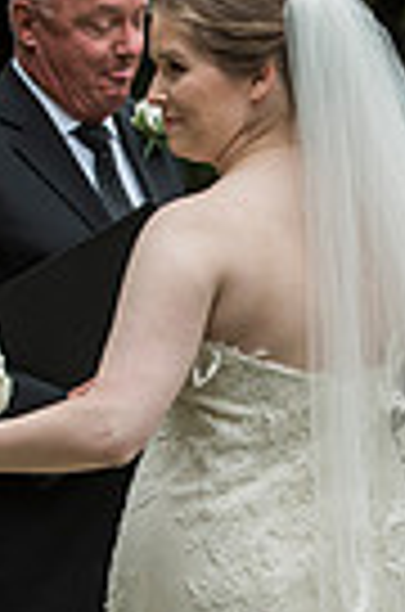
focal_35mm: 249
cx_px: 382
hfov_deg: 5.5
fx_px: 4223
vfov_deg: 8.3
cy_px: 432
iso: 800
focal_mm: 75
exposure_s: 1/1250
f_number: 4
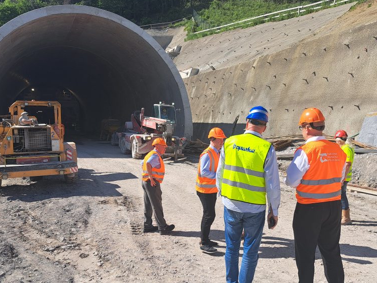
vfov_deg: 44.2
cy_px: 150
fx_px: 349
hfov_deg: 56.8
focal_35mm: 32
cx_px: 178
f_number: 1.8
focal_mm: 5.23
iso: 50
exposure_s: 1/1037
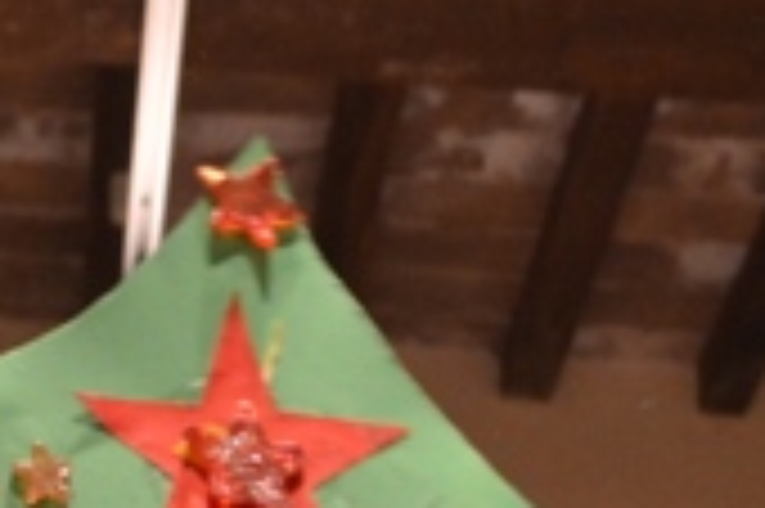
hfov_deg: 12.5
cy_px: 722
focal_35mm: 163
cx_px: 680
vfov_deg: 8.3
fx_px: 3460
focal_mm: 18
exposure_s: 1/15
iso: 900
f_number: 3.5
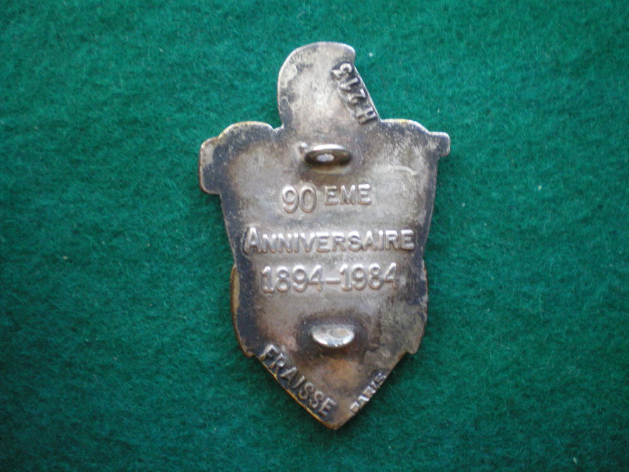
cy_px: 236
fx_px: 690
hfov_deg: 49.0
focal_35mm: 38
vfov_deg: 37.7
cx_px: 314
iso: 400
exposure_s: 1/20
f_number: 3.1
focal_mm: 6.3
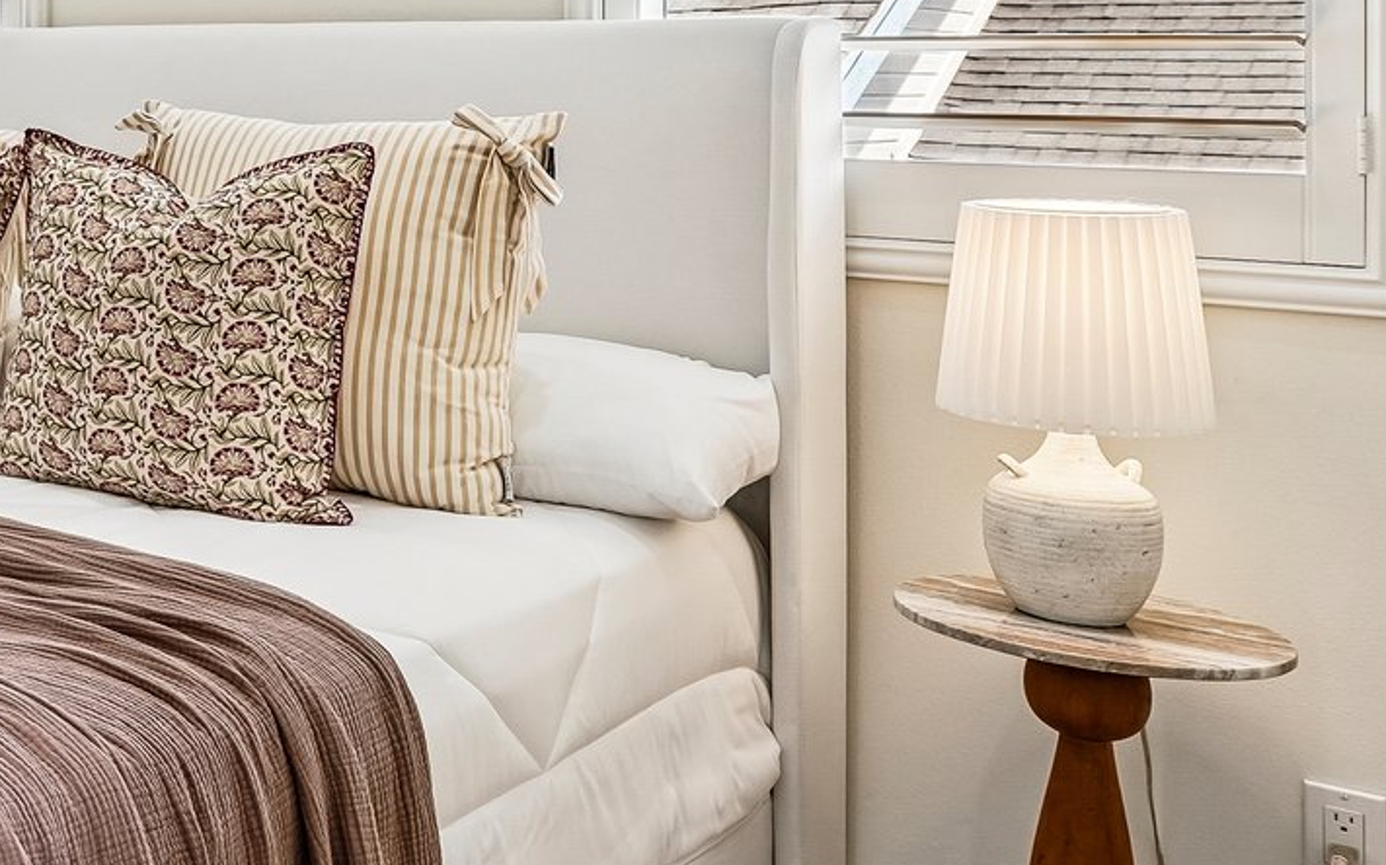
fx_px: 1775
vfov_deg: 26.5
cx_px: -524
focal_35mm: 47
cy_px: 87
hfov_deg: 30.6
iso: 400
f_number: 8
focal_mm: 16
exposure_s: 1/40
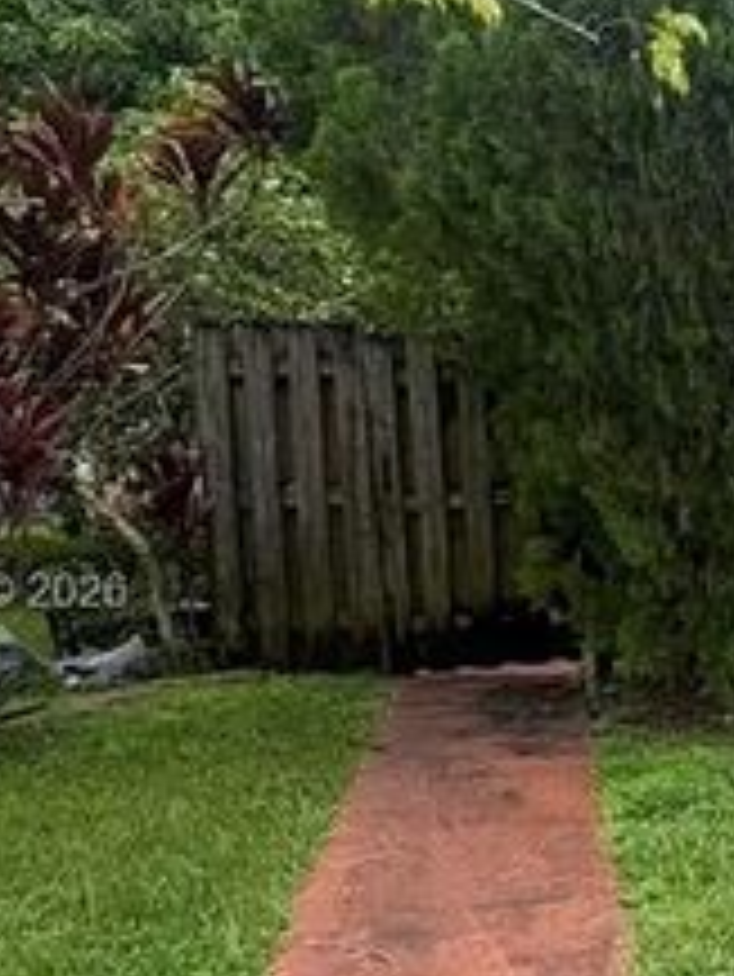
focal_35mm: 55
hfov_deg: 23.3
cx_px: 977
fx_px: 1553
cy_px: 596
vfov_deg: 34.8
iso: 64
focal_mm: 2.22
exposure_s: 1/858
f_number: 2.2
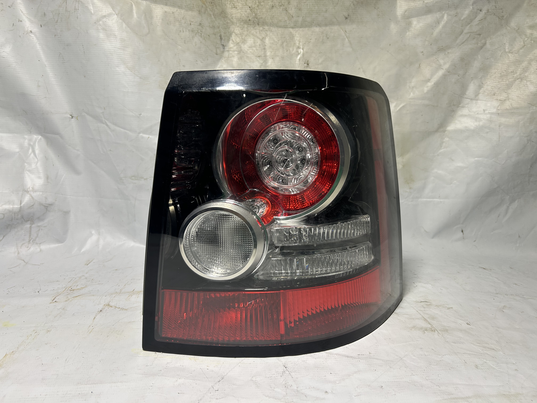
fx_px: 403
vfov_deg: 53.1
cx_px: 268
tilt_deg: -10.3
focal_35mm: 26
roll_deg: -0.2
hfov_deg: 67.3
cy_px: 202
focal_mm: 5.7
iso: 50
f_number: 1.5
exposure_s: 1/414
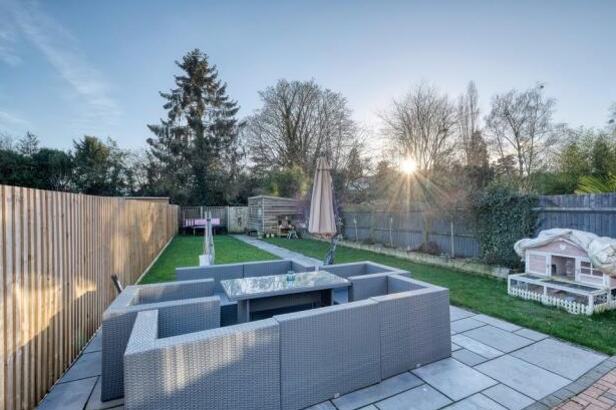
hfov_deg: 96.6
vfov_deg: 73.7
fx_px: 274
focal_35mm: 16
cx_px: 328
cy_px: 211
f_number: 8
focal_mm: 10
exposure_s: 1/200
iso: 500
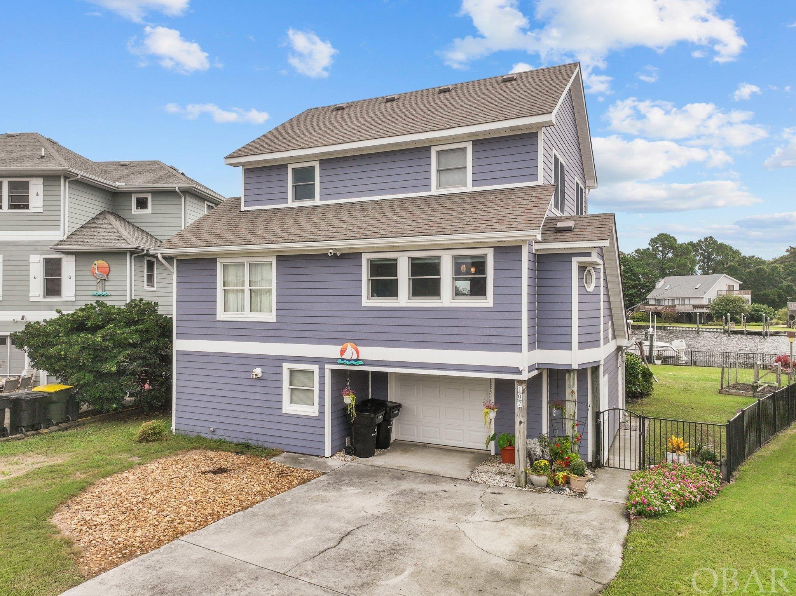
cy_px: 298
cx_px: 398
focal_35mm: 24
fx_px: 552
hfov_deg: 71.6
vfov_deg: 56.8
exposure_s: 1/2500
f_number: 2.8
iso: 200
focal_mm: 12.29
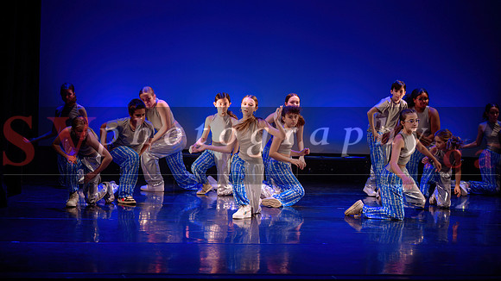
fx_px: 1419
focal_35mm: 107
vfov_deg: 11.3
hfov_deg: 20.0
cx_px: 250
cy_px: 114
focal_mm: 102
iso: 1600
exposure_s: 1/250
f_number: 2.8
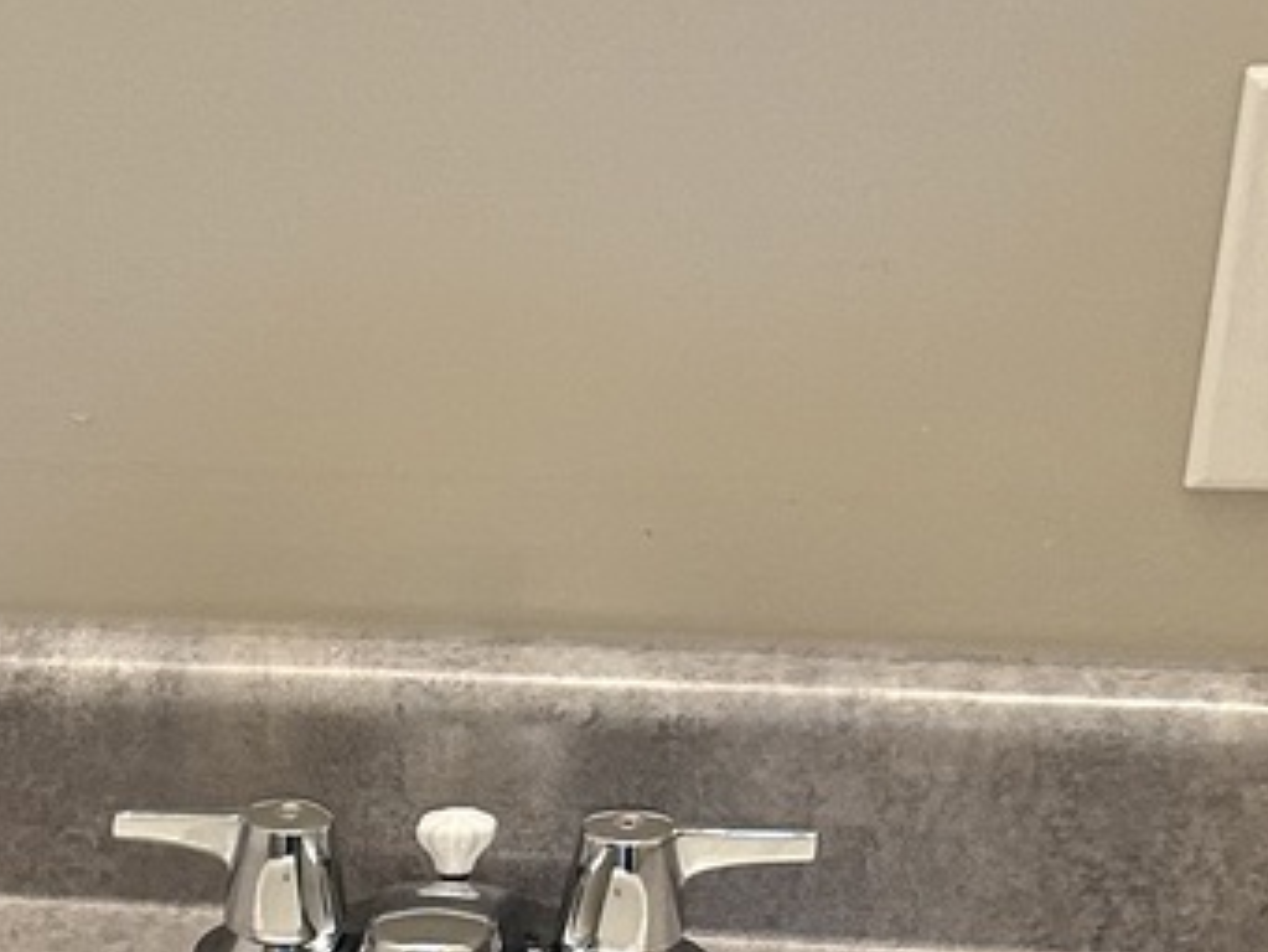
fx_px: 4287
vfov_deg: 11.9
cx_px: -773
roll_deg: +8.3
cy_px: 1562
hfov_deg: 15.2
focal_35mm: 117
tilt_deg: -34.2
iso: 100
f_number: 1.5
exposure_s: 1/60
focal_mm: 5.7
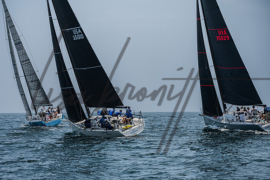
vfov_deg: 12.7
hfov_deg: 18.9
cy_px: 94
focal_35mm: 108
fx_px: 810
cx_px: 127
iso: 400
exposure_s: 1/5000
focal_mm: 100
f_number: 6.3
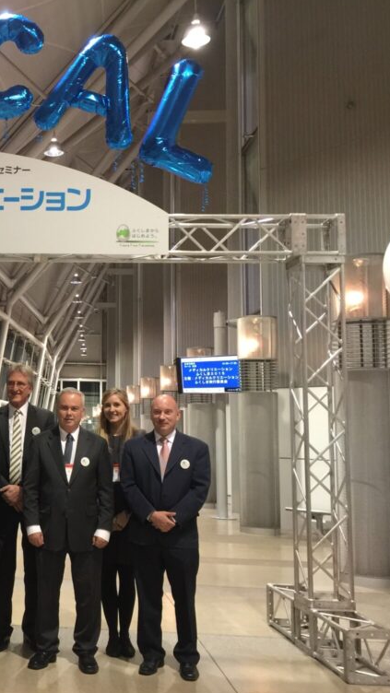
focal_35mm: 43
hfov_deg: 25.5
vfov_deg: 47.4
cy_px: 345
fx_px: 791
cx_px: -46
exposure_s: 1/15
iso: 50
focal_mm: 4.15
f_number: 2.2
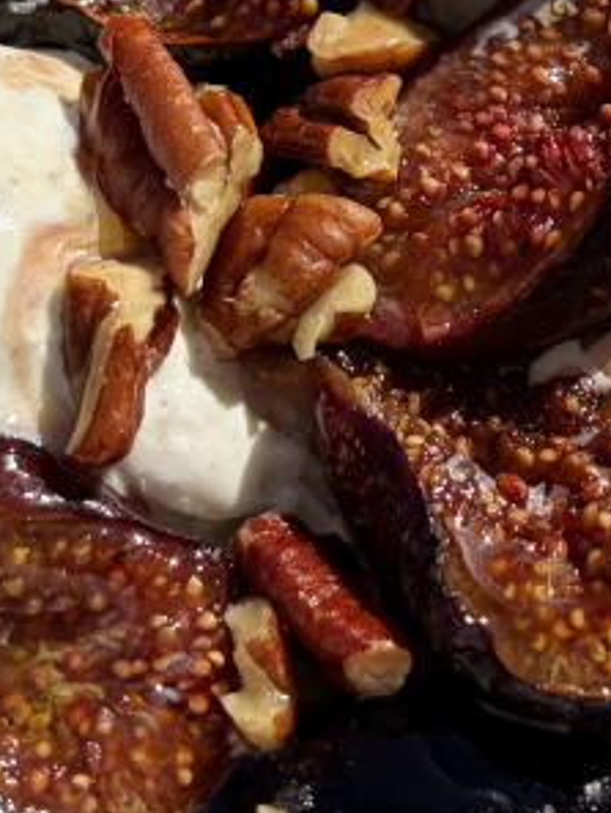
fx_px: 2634
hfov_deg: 13.1
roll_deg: -0.4
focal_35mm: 112
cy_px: -5
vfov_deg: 17.2
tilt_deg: -35.1
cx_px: 606
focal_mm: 5.96
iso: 64
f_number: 1.6
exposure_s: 1/4065
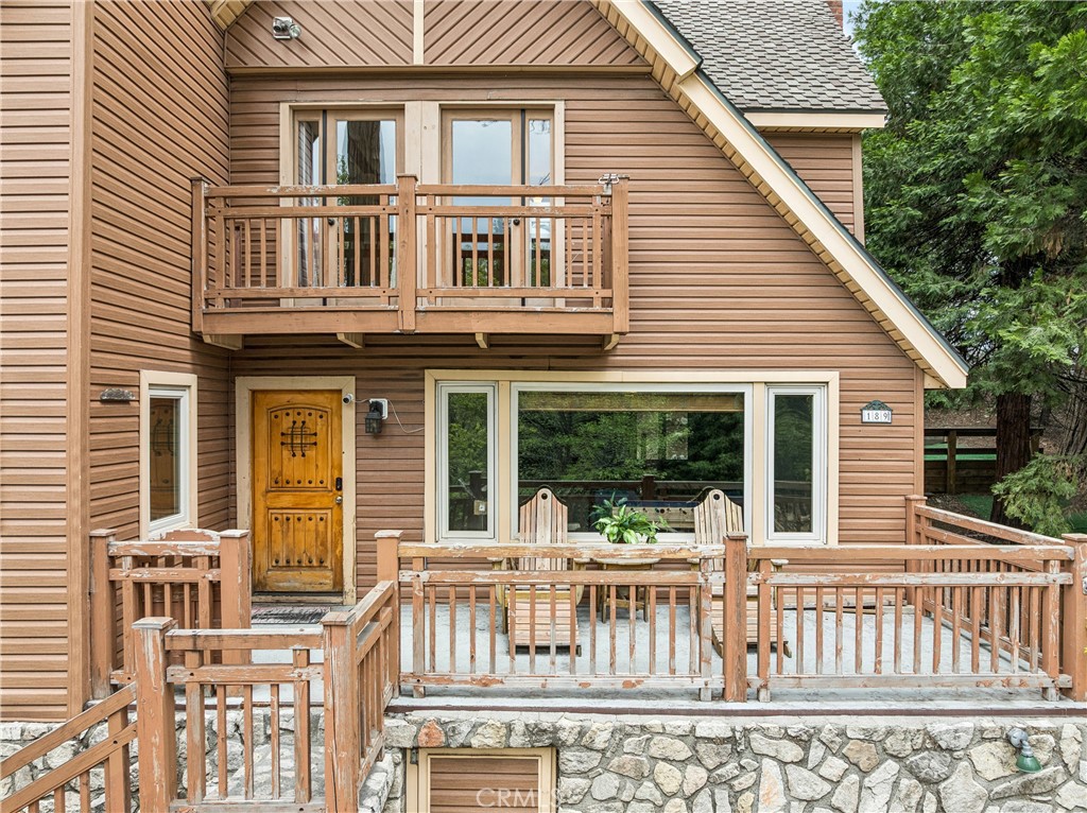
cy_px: 406
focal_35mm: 24
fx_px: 753
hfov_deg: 71.6
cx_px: 544
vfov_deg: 56.7
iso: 100
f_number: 2.8
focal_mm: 12.3
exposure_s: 1/50
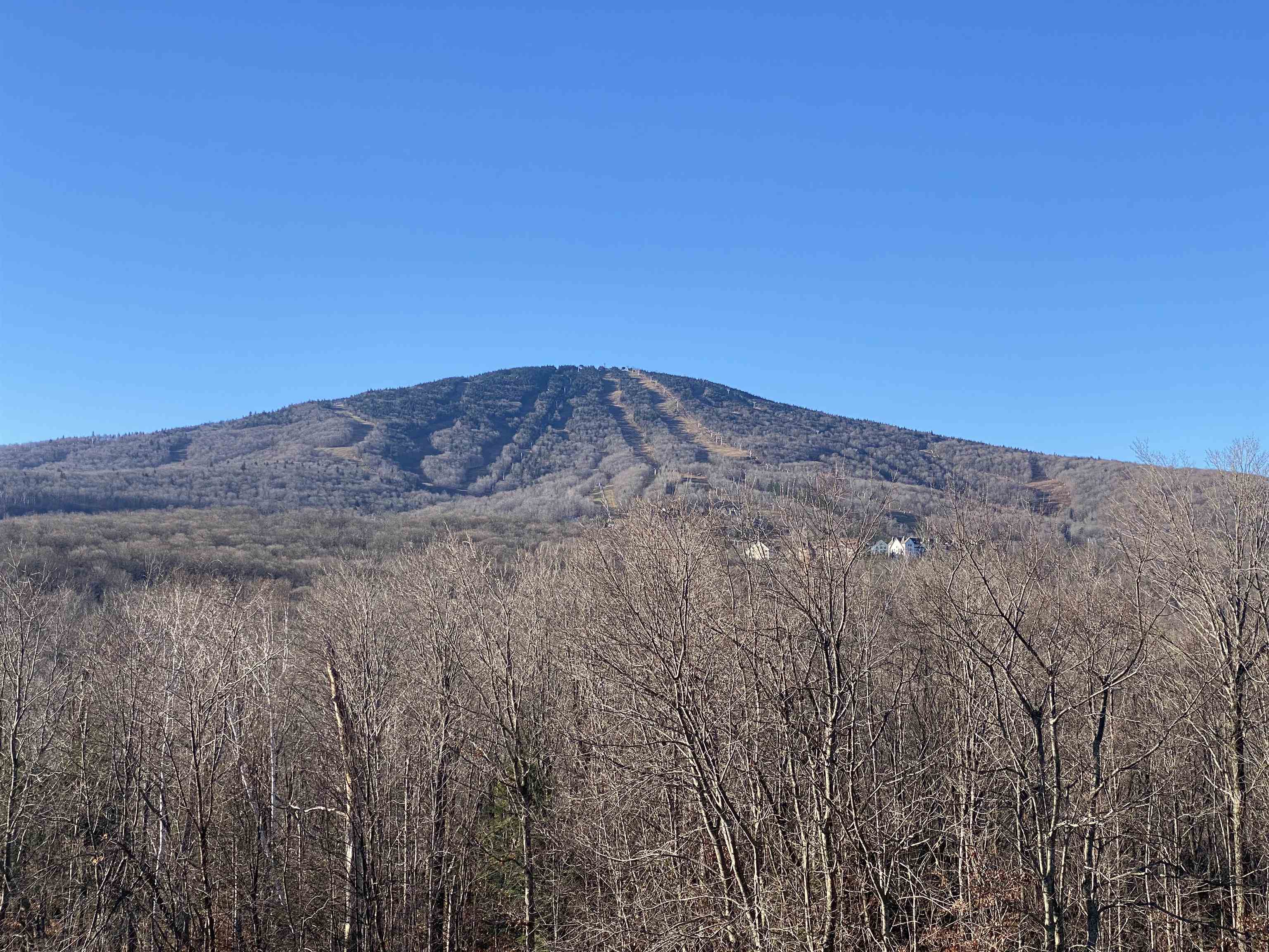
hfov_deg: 36.8
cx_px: 634
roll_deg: -0.8
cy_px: 476
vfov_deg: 28.0
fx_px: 1906
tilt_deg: +6.1
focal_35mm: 52
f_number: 2
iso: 20
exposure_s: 1/1065
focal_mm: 6
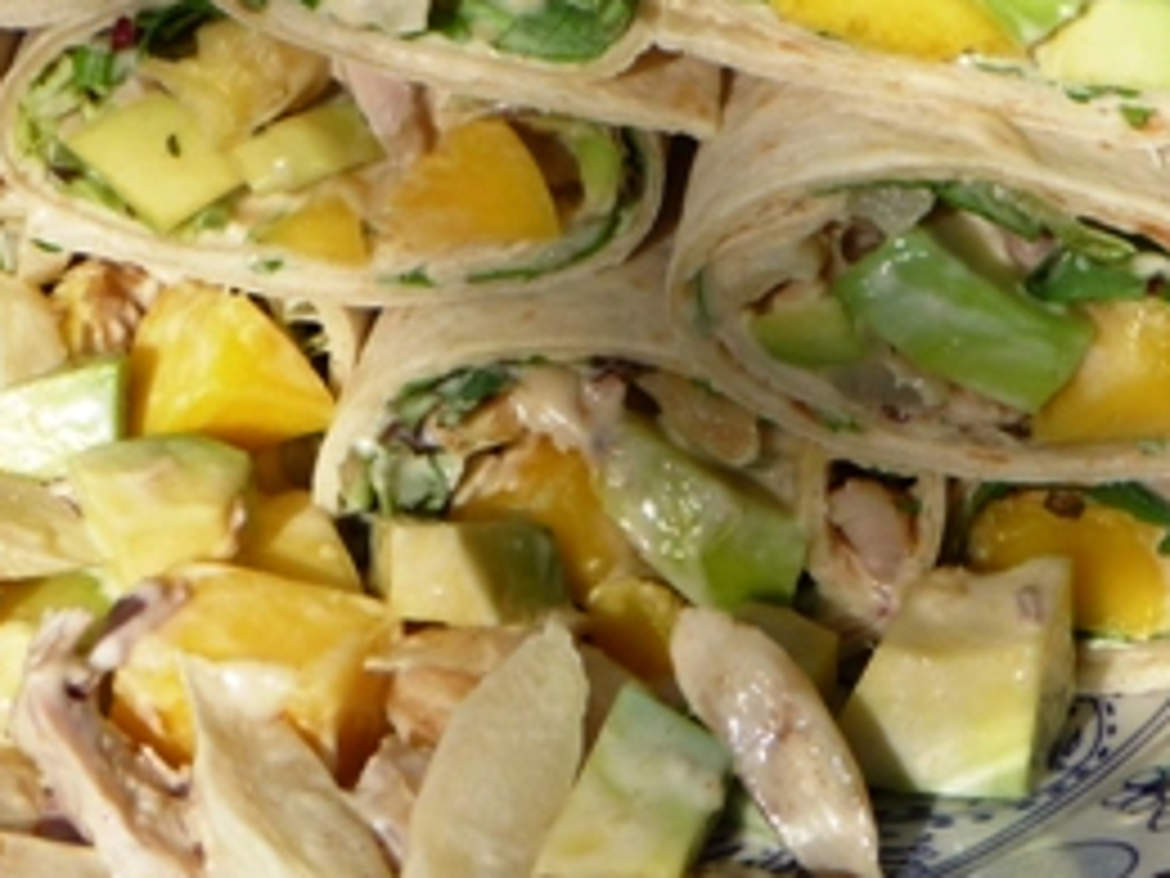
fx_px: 7977
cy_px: 18
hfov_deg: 8.4
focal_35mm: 236
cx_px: 418
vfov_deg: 6.3
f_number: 4.7
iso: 100
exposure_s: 1/500
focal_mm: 16.3
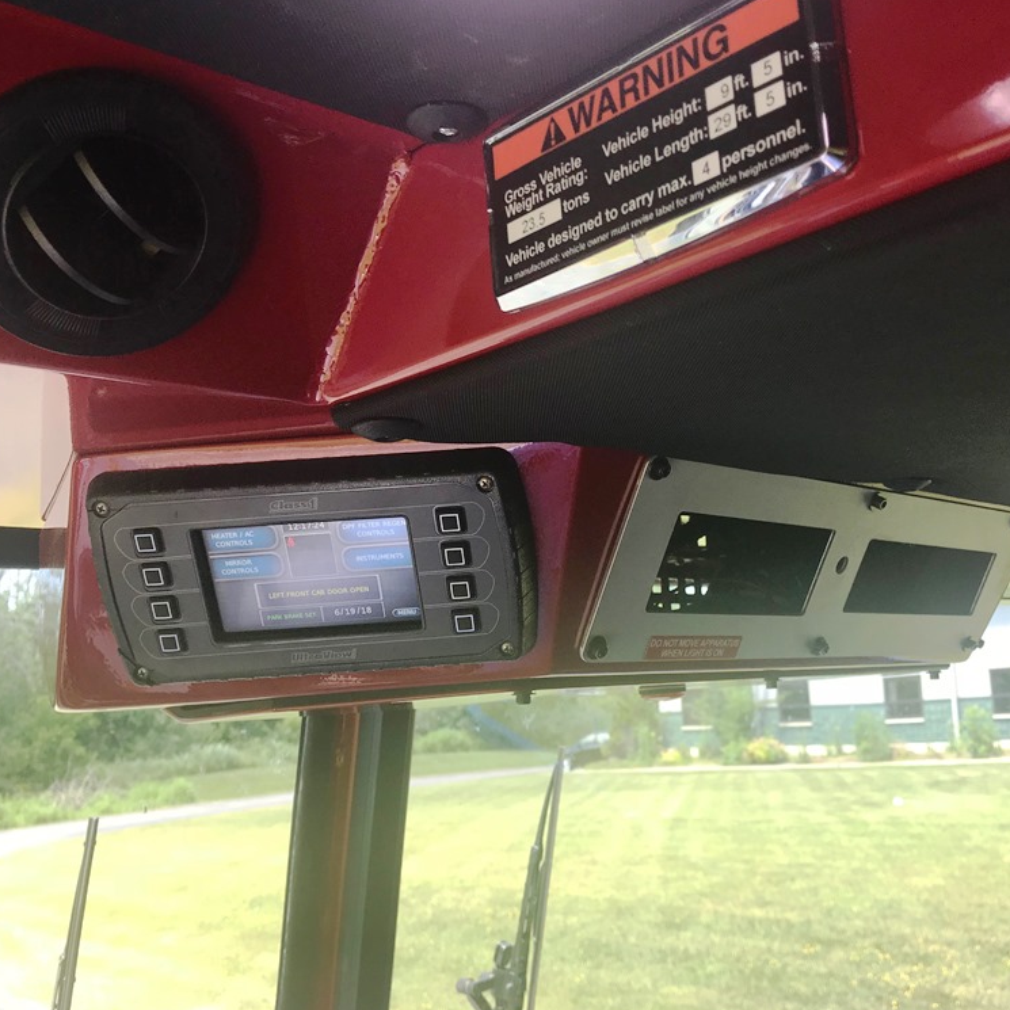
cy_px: 504
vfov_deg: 48.5
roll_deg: +3.3
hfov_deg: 48.0
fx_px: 1122
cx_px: 633
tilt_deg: +12.9
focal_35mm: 34
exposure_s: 1/118
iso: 20
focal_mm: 3.99
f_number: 1.8
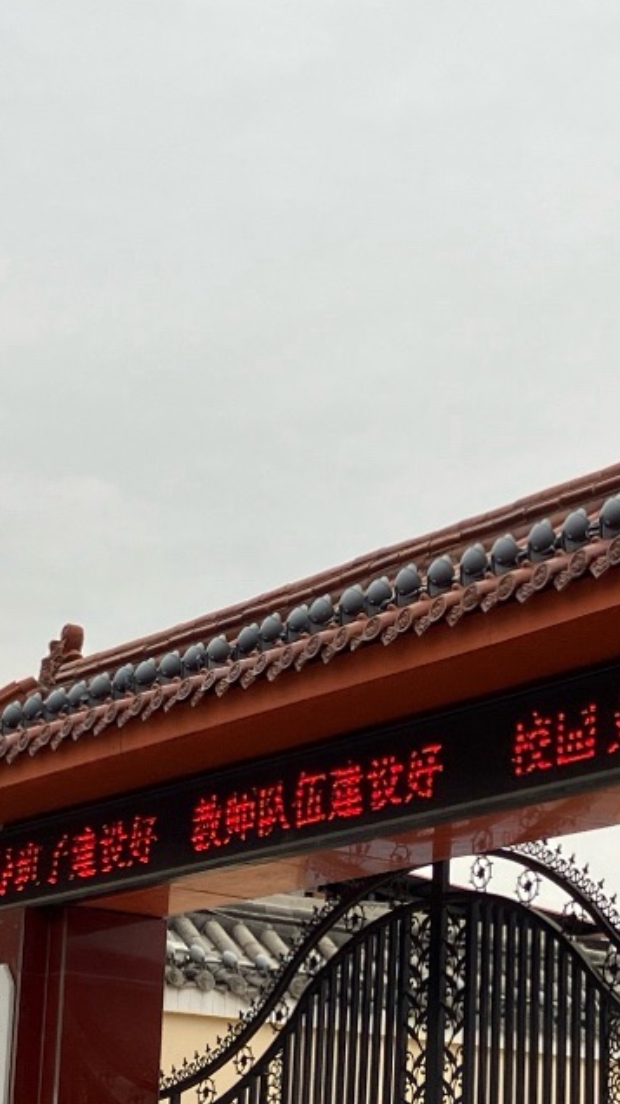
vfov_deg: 22.0
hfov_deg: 12.6
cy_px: 863
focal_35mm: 96
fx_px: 2810
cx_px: 408
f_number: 1.8
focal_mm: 3.99
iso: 32
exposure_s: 1/771
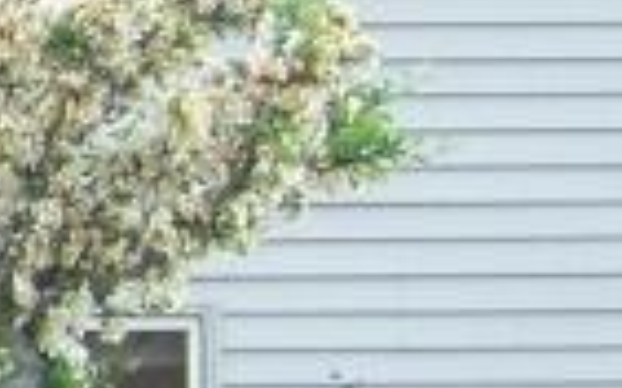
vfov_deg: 4.7
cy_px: 106
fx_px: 4694
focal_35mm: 277
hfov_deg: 6.7
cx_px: -1412
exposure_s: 1/30
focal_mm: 5.85
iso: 80
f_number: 2.8
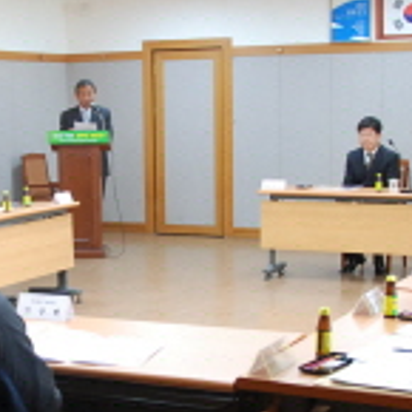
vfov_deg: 21.9
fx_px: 1064
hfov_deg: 21.8
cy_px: 264
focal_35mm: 79
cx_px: 142
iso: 800
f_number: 3.5
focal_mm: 18
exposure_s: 1/50
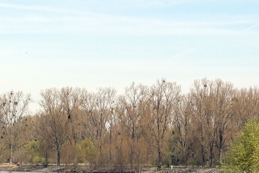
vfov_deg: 7.2
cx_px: -19
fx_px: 1374
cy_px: 158
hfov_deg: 10.6
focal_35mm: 191
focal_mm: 13.3
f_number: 4.5
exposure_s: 1/1000
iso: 100
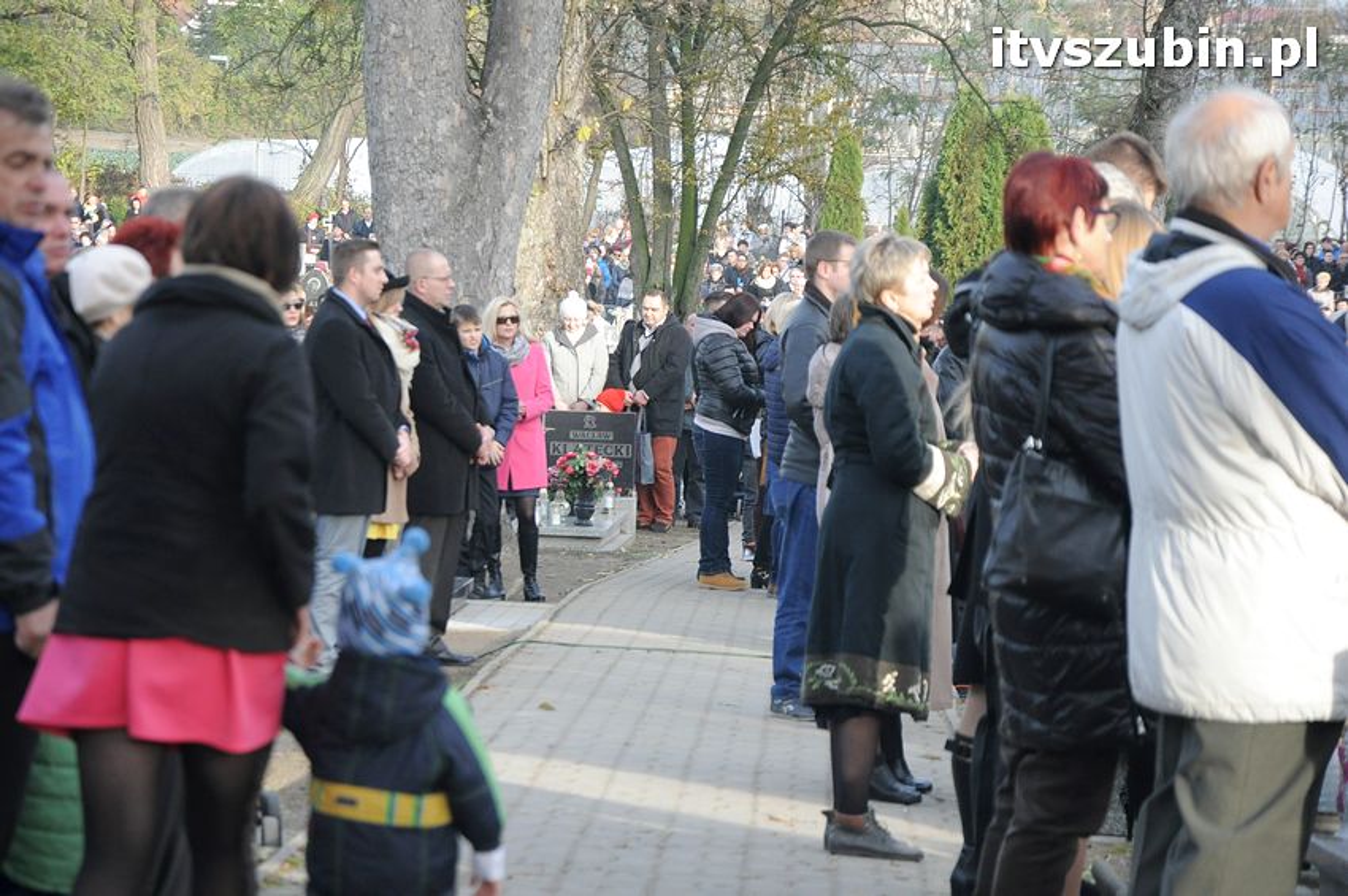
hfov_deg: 13.1
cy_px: 448
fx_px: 5892
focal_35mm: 158
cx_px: 674
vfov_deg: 8.7
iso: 800
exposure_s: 1/400
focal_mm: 105
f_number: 5.6
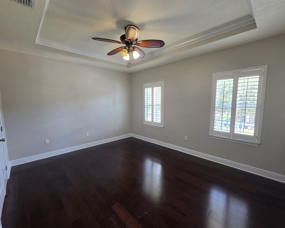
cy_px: 115
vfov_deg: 88.0
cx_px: 143
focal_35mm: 14
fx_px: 118
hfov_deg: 100.7
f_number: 1.9
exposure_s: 1/60
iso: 160
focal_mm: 2.2
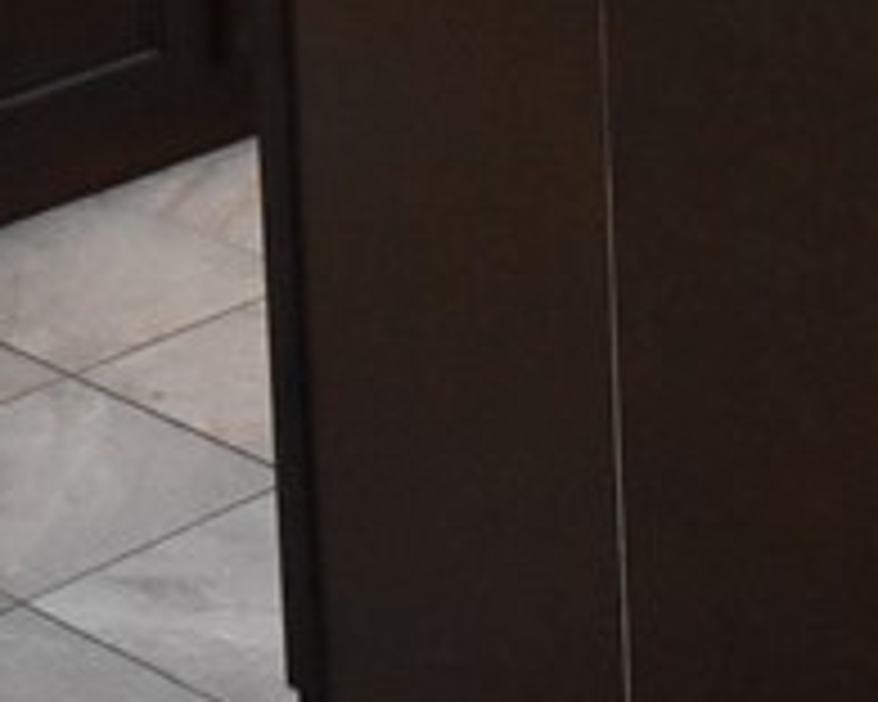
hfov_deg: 13.7
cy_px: -868
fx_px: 3664
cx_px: 405
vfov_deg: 9.9
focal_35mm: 141
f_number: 7.1
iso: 3200
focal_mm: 18
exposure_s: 1/200
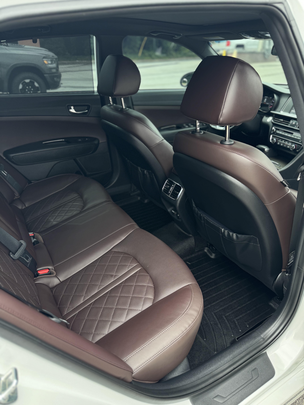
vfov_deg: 71.6
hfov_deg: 56.8
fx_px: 281
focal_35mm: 24
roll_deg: +0.2
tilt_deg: -28.4
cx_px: 152
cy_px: 202
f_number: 1.78
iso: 64
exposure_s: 1/125
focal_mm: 6.76
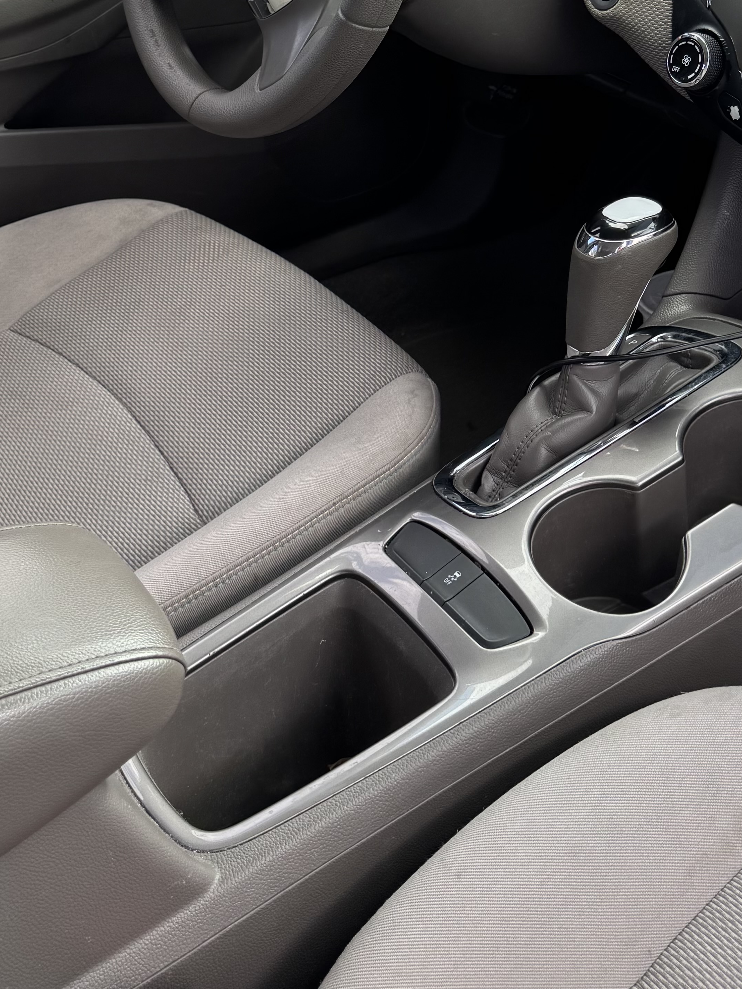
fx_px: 1372
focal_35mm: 48
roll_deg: +2.5
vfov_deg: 37.5
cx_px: 408
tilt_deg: -24.1
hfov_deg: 30.2
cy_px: 133
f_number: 1.78
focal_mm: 6.76
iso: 80
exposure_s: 1/120
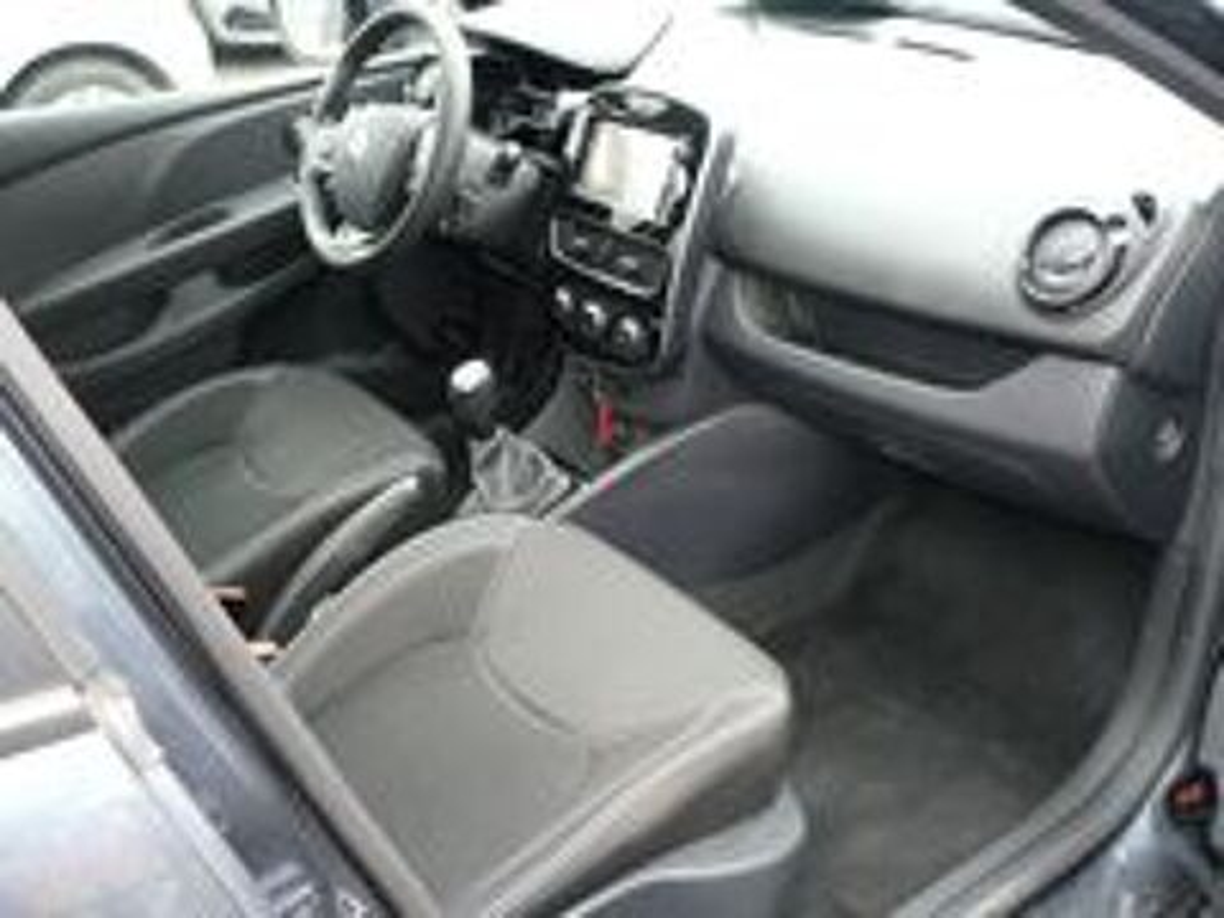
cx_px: 612
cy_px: 459
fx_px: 1238
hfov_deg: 52.6
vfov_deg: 40.7
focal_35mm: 35
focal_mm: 5.8
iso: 160
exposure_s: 1/30
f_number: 2.8
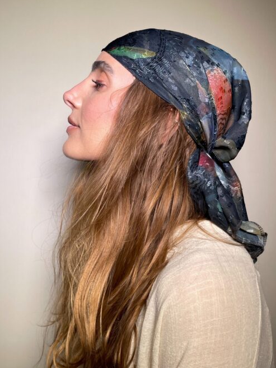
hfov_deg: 37.7
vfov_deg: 48.9
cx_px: 129
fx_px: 404
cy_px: 161
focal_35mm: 38
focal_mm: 5.1
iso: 40
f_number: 1.6
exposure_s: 1/121
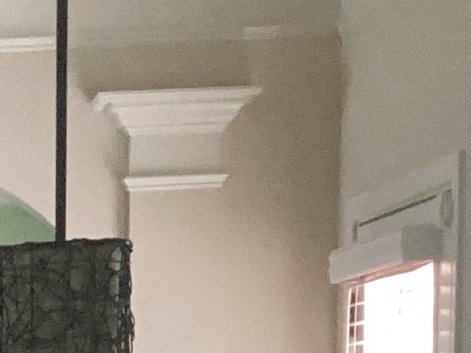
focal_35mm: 161
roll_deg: +0.8
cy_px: 629
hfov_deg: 11.1
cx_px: -494
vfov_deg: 8.8
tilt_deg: -6.7
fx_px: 2191
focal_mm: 3.3
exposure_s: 1/40
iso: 400
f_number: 2.4
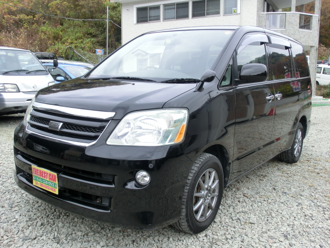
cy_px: 124
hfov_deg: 50.1
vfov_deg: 38.7
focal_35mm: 37
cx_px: 165
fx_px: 353
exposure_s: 1/80
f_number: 3.9
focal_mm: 6.61
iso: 100
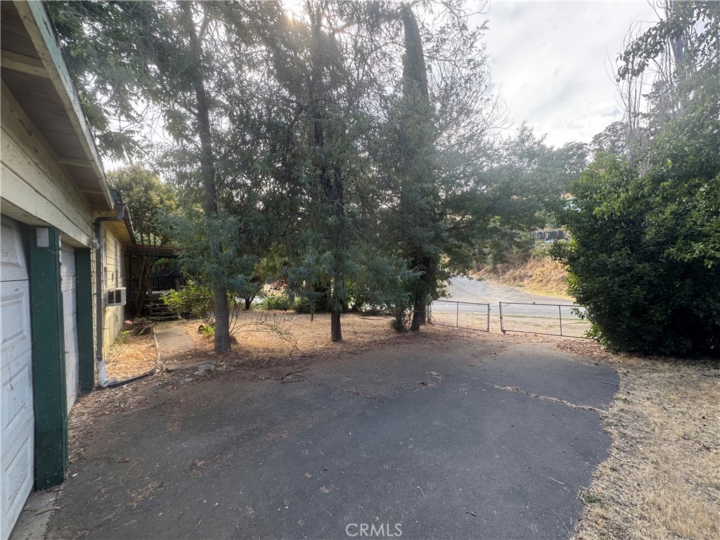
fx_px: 291
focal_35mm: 14
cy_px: 270
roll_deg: +0.8
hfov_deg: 102.1
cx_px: 360
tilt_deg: +0.4
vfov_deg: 85.7
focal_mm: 2.22
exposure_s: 1/107
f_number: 2.2
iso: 40
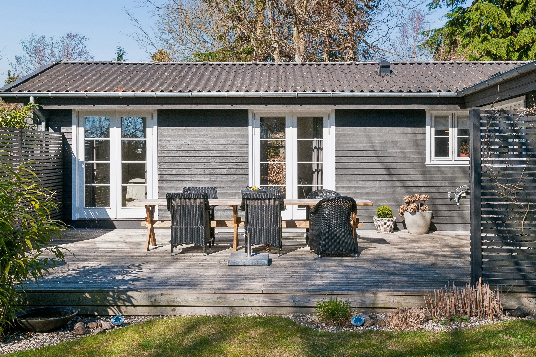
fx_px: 558
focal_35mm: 38
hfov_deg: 51.3
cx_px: 268
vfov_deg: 35.5
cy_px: 178
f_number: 10
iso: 200
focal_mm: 25
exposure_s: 1/400
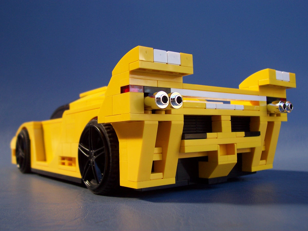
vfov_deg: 38.7
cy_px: 116
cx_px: 154
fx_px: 329
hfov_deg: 50.1
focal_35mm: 37
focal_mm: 5.6
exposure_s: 1/180
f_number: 2.8
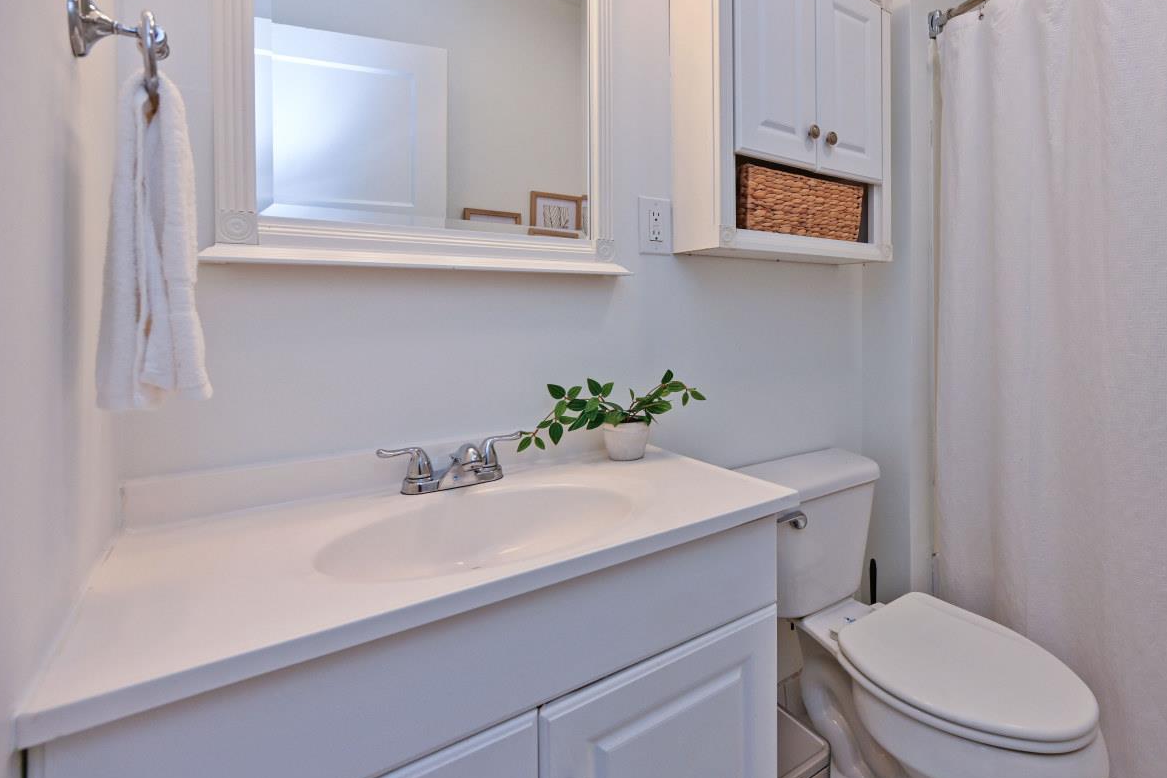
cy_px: 308
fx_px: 583
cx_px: 740
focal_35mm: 18
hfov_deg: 87.9
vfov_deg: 66.7
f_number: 5
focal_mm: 14
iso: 200
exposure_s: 1/100
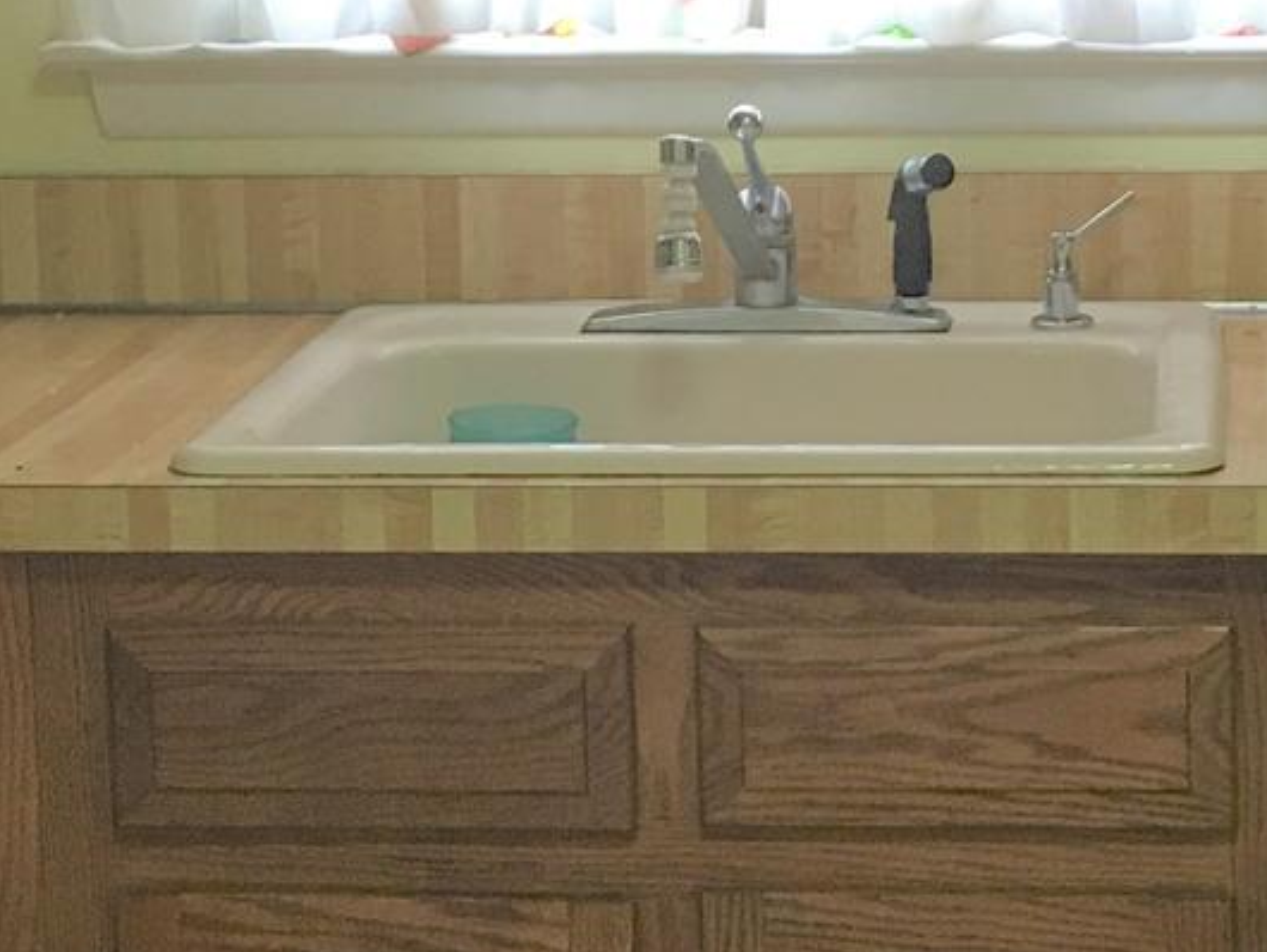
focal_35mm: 112
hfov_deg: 17.5
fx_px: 4101
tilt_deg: -7.1
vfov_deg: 13.2
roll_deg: +1.4
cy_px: 249
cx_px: 760
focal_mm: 4.15
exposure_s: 1/15
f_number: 2.2
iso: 50
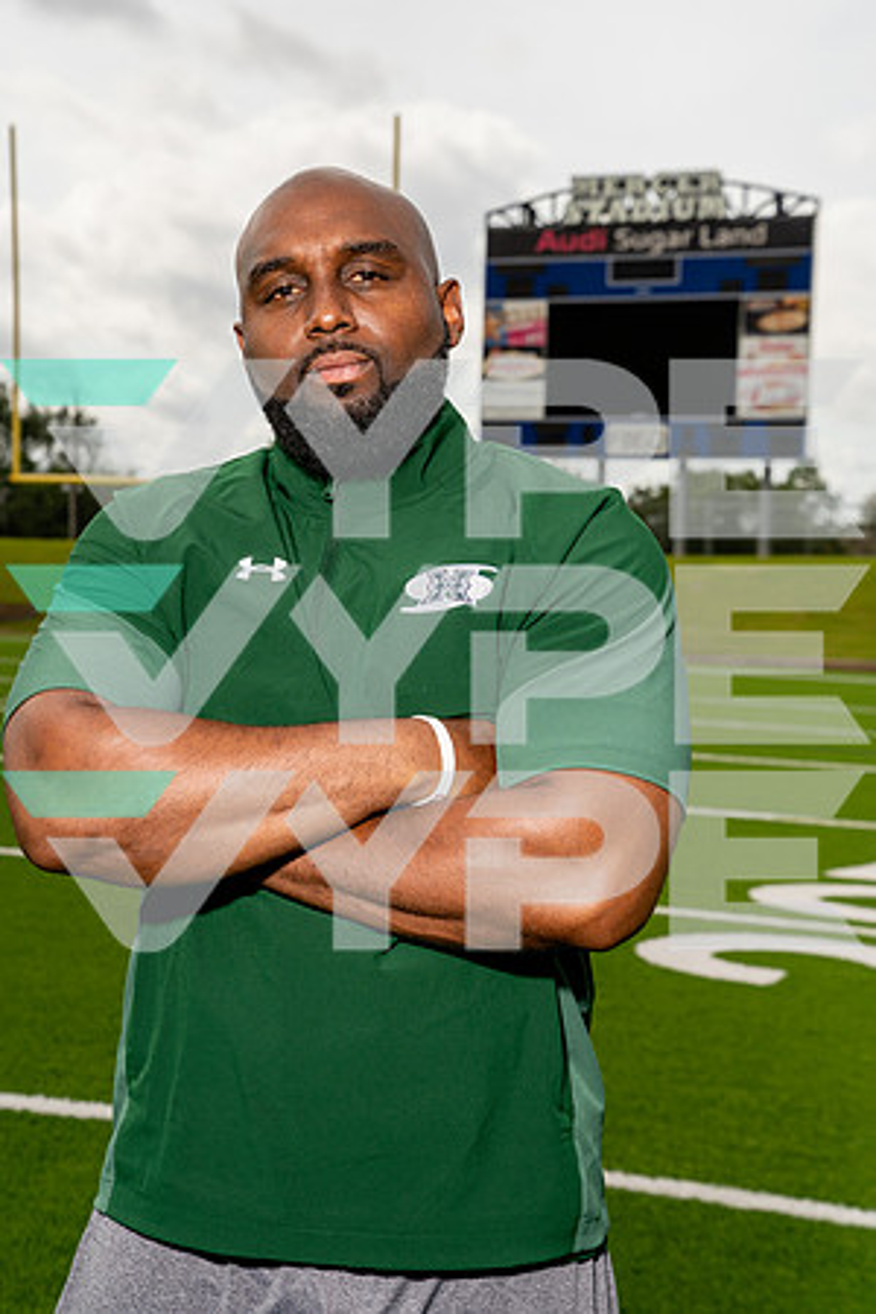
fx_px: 2372
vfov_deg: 31.0
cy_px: 657
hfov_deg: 20.9
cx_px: 438
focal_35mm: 65
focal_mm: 65
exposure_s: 1/250
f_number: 8
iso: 100
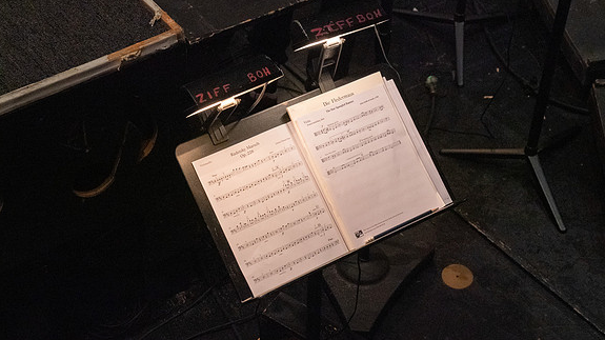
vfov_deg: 16.3
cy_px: 166
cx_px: 304
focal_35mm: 74
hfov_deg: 28.6
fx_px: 1187
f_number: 9
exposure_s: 1/320
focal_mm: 70
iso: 12800
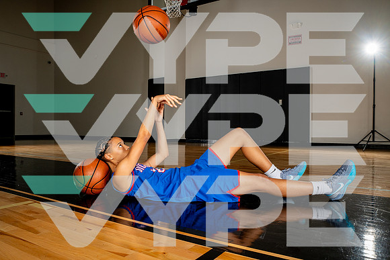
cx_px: 195
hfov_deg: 61.9
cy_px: 130
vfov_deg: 43.6
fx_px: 325
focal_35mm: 30
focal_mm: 30
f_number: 8
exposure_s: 1/400
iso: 250
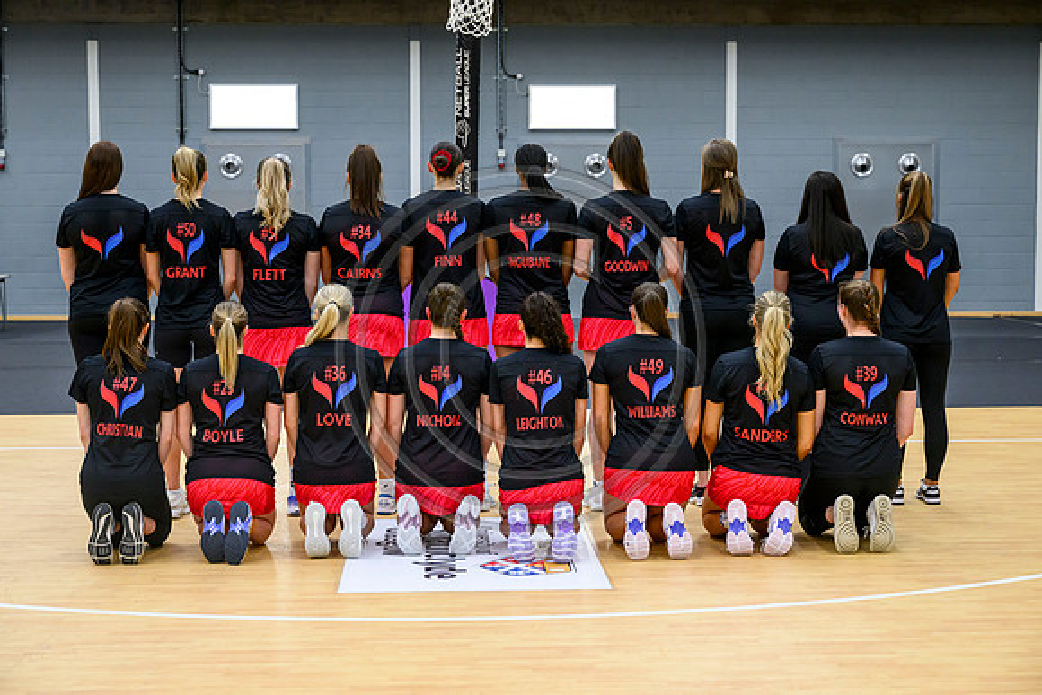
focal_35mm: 58
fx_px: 1679
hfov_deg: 34.5
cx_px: 521
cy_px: 348
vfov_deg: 23.4
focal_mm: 58
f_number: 4
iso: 3200
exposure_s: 1/640
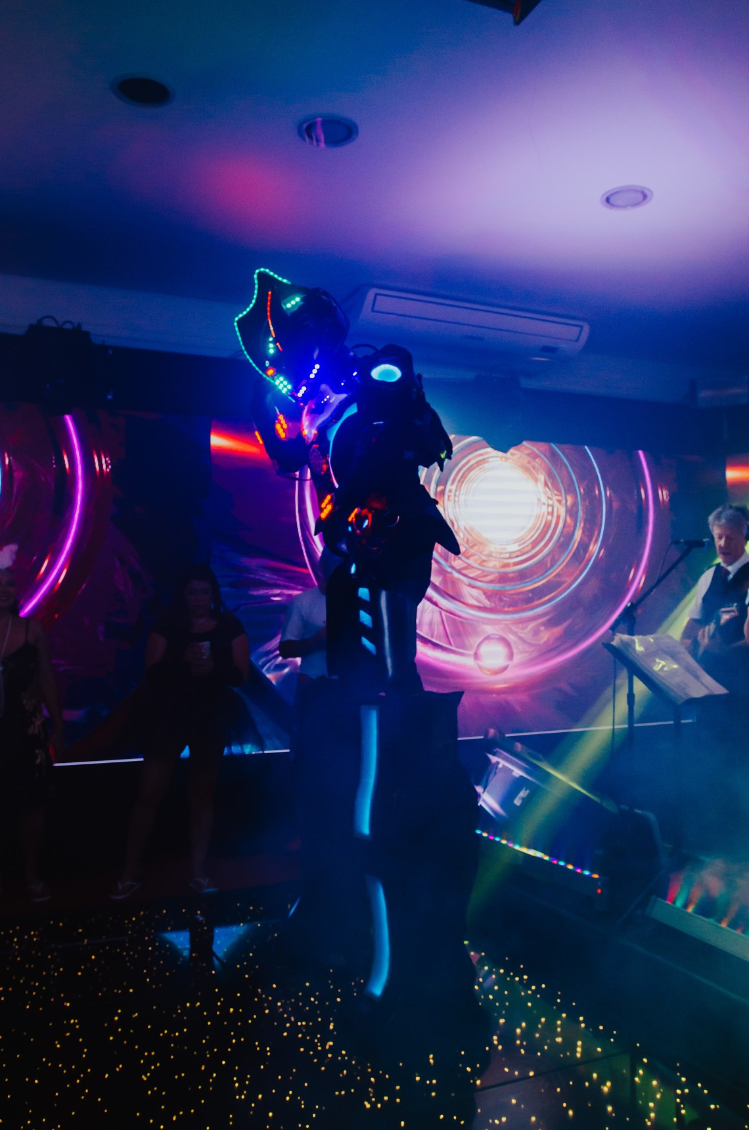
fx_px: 940
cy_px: 552
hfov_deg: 43.4
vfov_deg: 62.0
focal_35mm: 30
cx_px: 381
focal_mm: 19
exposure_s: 1/200
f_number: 4
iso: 500
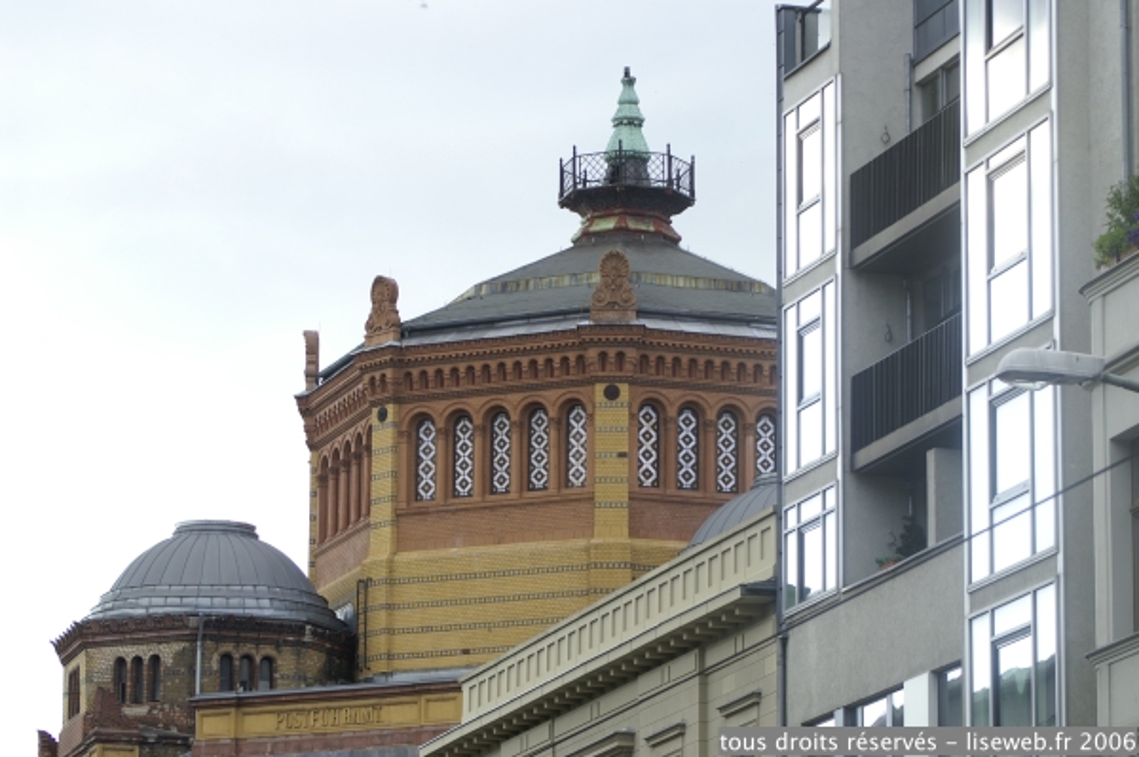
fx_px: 4742
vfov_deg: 9.1
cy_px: 378
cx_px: 570
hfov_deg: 13.7
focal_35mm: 150
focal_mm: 100
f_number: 7.1
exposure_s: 1/80
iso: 100
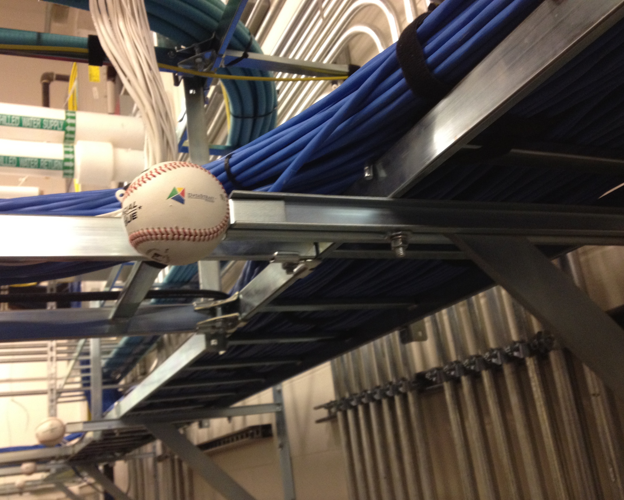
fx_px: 683
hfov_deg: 49.1
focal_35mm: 37
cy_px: 254
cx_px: 306
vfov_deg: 40.1
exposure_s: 1/20
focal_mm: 4.28
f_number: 2.4
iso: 200
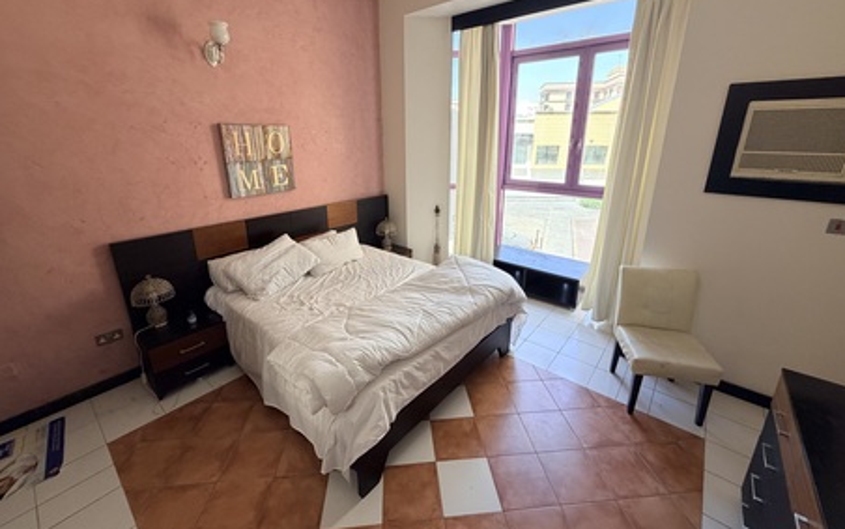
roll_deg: +0.8
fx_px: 346
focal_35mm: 15
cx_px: 425
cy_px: 235
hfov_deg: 101.4
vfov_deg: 74.6
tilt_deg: -15.2
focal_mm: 2.22
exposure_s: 1/121
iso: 250
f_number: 2.2
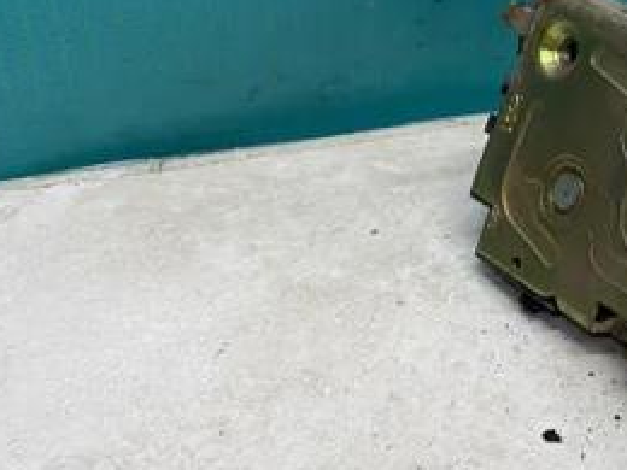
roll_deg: -5.5
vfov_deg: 22.4
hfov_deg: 27.0
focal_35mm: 64
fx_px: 1159
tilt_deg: -29.7
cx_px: 740
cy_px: 51
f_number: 1.8
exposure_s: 1/50
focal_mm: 4.25
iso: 80
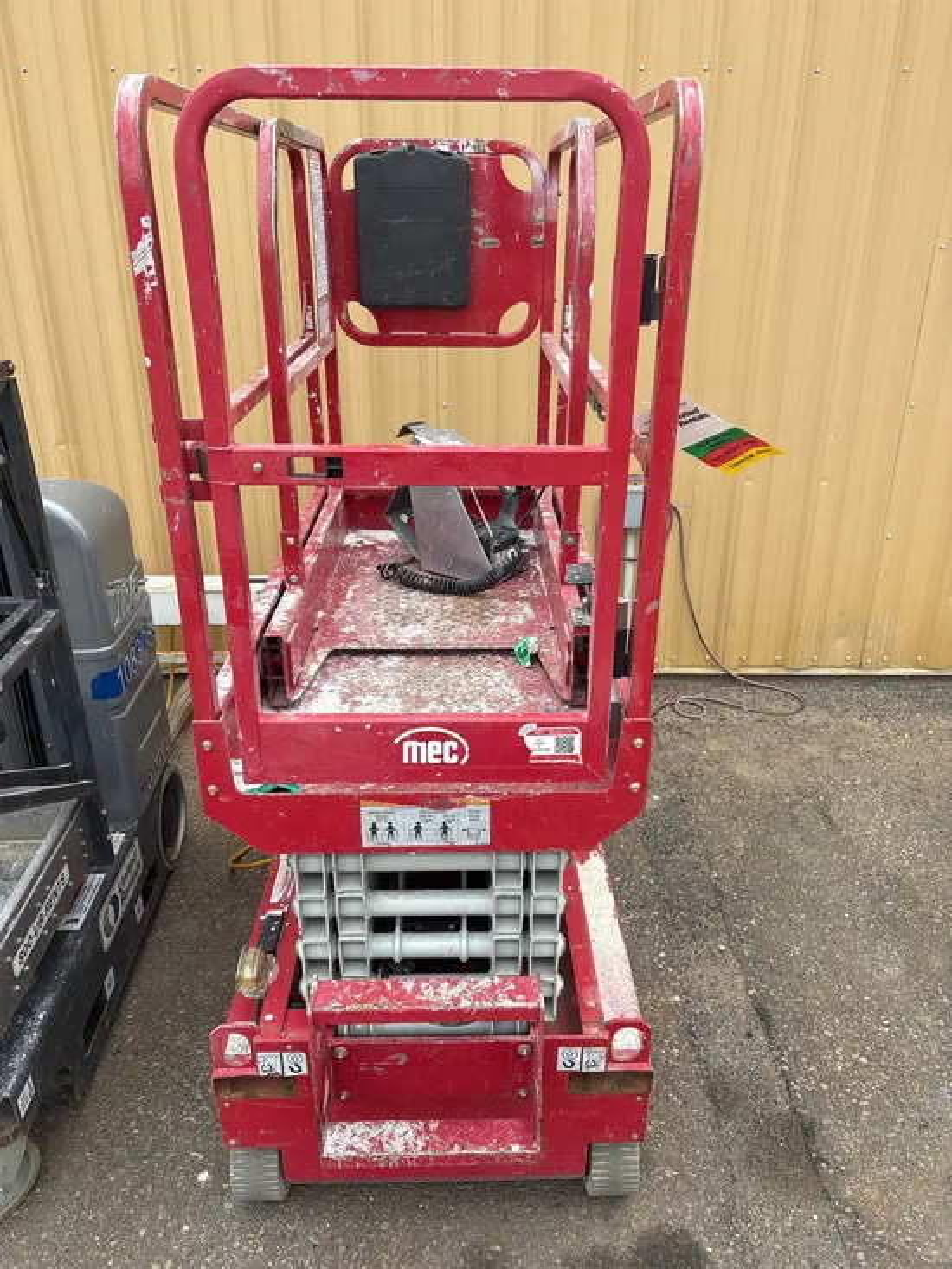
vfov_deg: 67.3
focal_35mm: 26
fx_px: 953
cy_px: 634
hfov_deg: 53.1
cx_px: 476
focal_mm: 5.96
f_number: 1.6
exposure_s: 1/1311
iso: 50
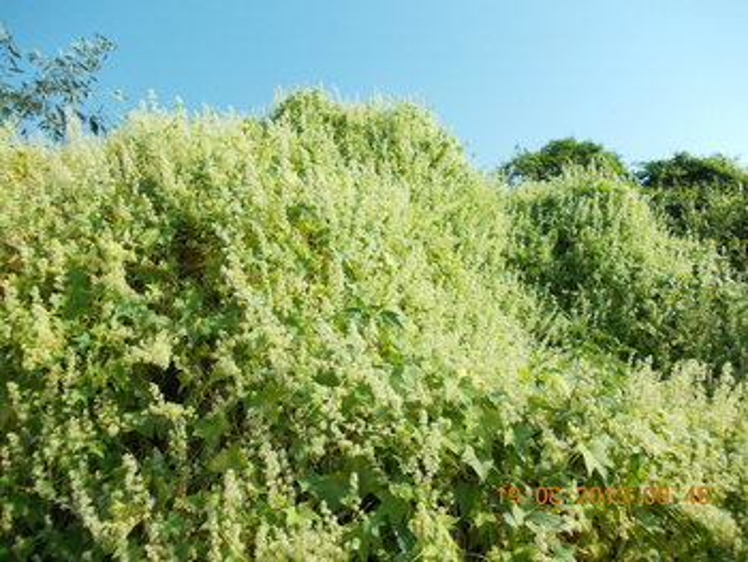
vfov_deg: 49.8
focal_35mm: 28
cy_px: 281
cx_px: 374
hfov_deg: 63.4
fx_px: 605
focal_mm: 4
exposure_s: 1/250
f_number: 5.4
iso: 80
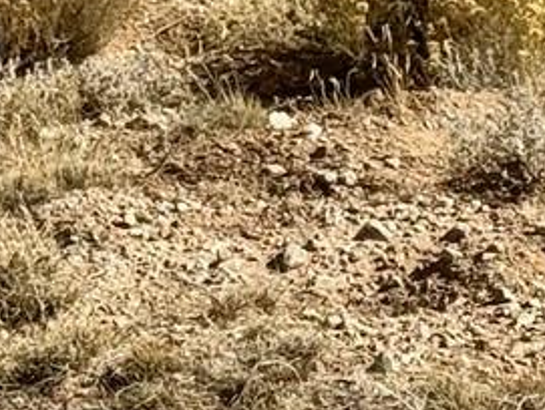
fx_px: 4462
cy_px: -38
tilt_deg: -10.9
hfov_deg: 6.8
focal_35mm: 283
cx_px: 1080
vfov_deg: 5.2
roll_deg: +1.0
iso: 64
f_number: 1.78
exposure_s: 1/5848
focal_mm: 6.76
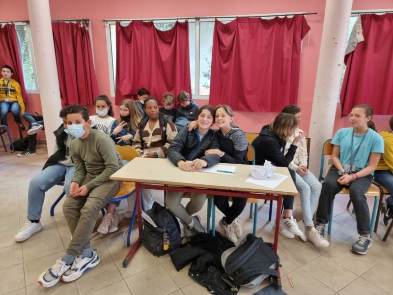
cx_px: 196
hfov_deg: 71.6
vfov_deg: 56.8
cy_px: 148
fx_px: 272
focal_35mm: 24
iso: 320
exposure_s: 1/100
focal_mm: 6.7
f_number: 1.8
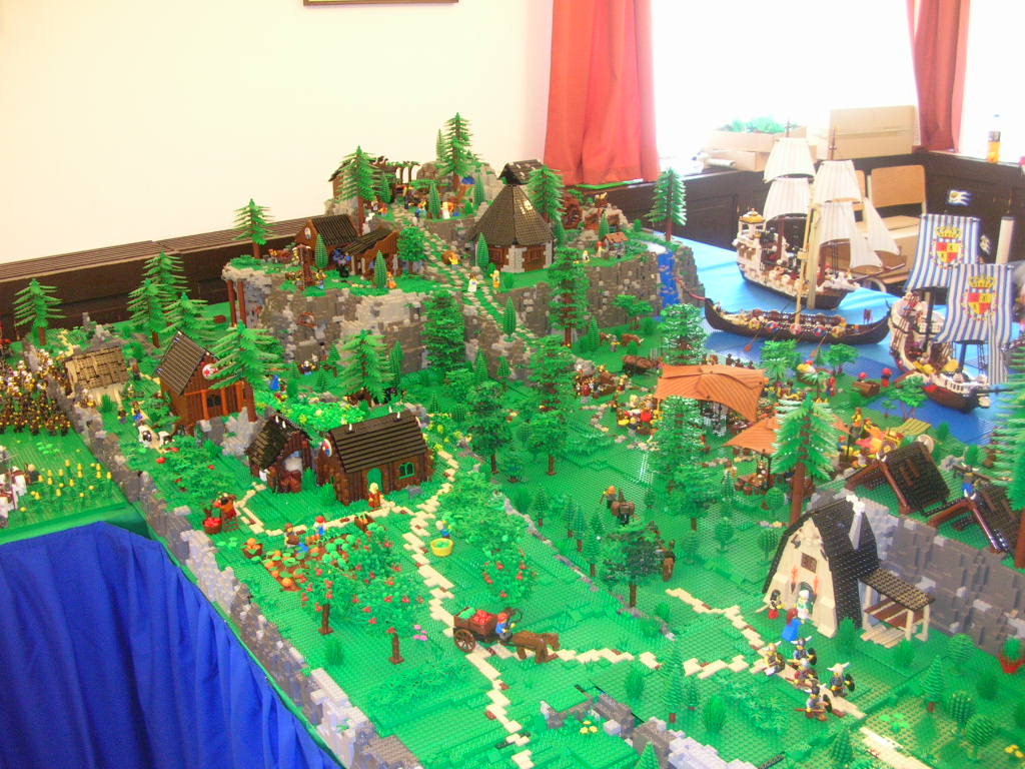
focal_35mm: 35
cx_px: 512
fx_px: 1036
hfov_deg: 52.6
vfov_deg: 40.7
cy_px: 384
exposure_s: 1/5.4
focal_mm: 5.8
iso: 144
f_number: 2.8
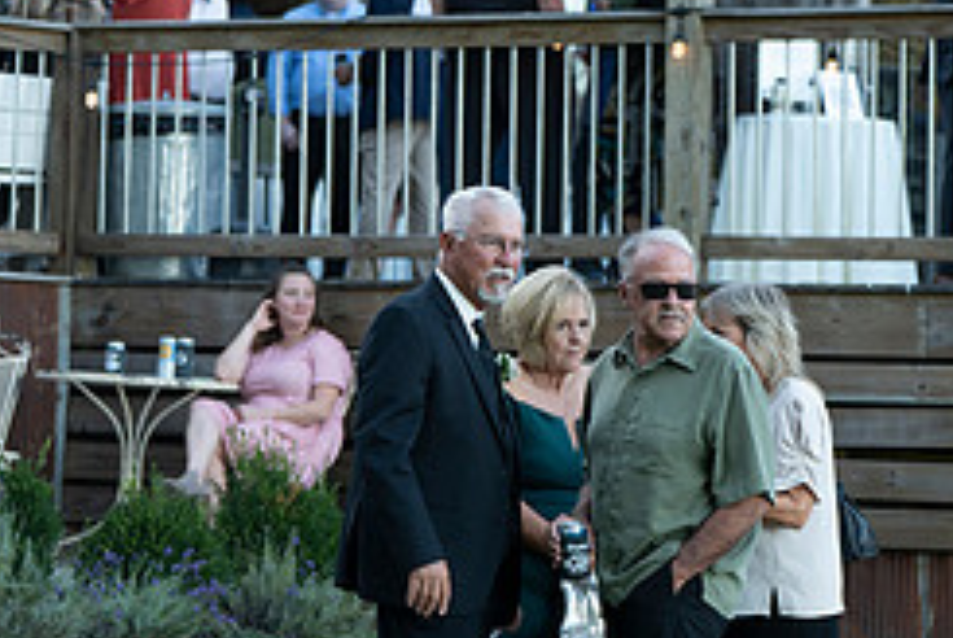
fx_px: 4824
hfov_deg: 11.3
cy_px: 414
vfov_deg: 7.6
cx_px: 541
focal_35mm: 182
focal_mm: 77
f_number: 3.2
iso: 500
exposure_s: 1/500
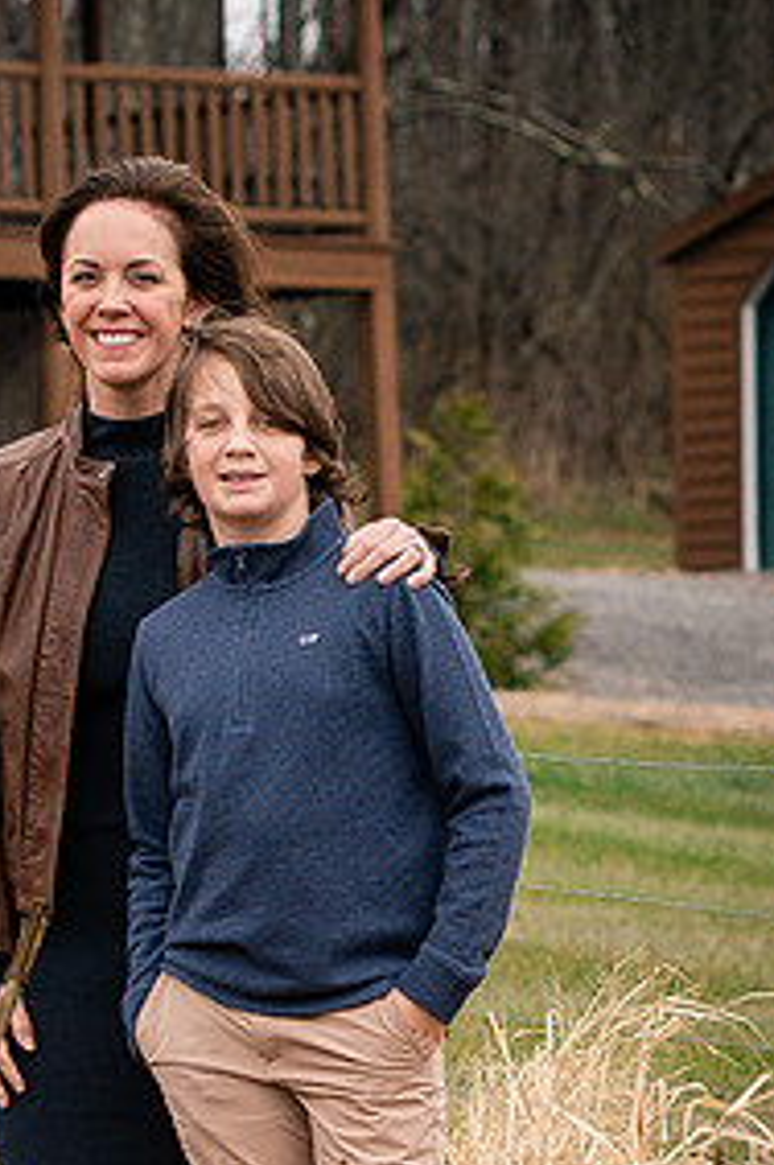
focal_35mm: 521
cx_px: 1567
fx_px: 16842
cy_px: 832
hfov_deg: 2.6
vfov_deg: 4.0
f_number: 4
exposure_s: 1/500
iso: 320
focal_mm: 85
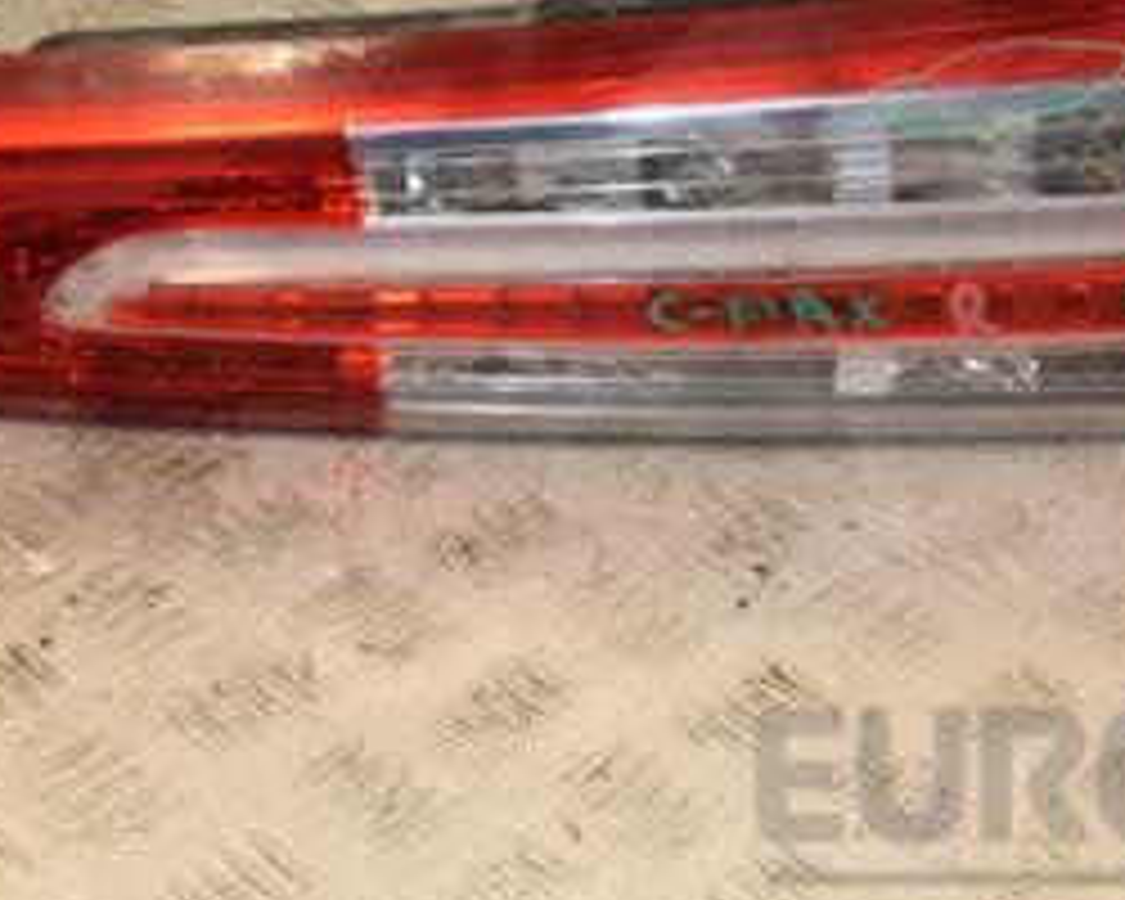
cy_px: 176
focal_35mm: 115
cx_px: 670
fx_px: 3829
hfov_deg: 16.7
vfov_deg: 13.3
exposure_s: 1/200
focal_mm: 34
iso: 800
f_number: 8
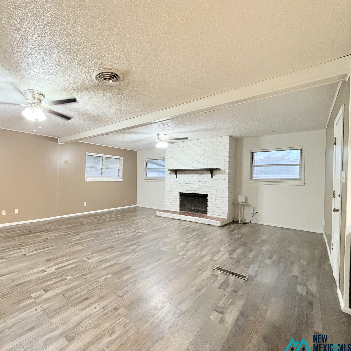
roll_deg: -0.3
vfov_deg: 84.0
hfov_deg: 81.2
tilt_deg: -0.2
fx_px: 195
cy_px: 180
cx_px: 117
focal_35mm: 17
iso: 500
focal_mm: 2.22
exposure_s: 1/60
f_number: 2.2
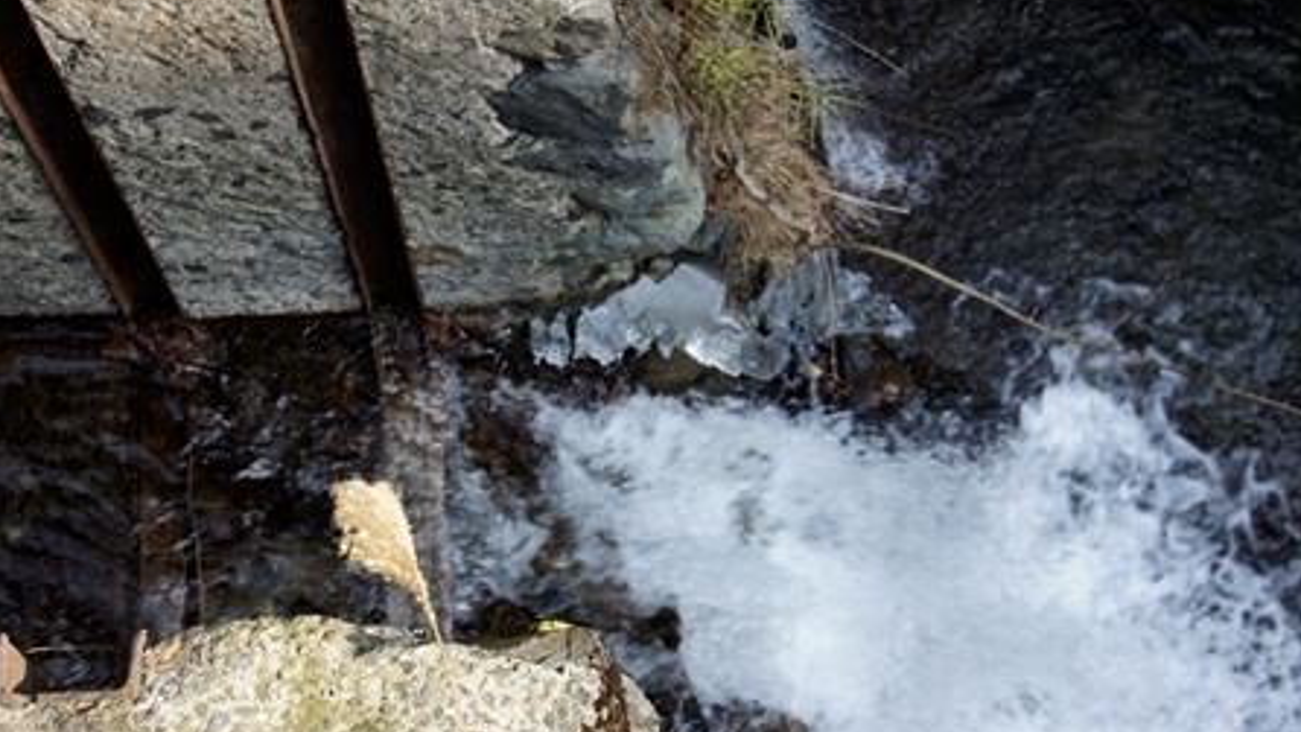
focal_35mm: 72
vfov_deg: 16.8
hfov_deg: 29.4
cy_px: 372
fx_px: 2479
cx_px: 604
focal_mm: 42.5
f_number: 5
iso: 200
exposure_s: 1/80
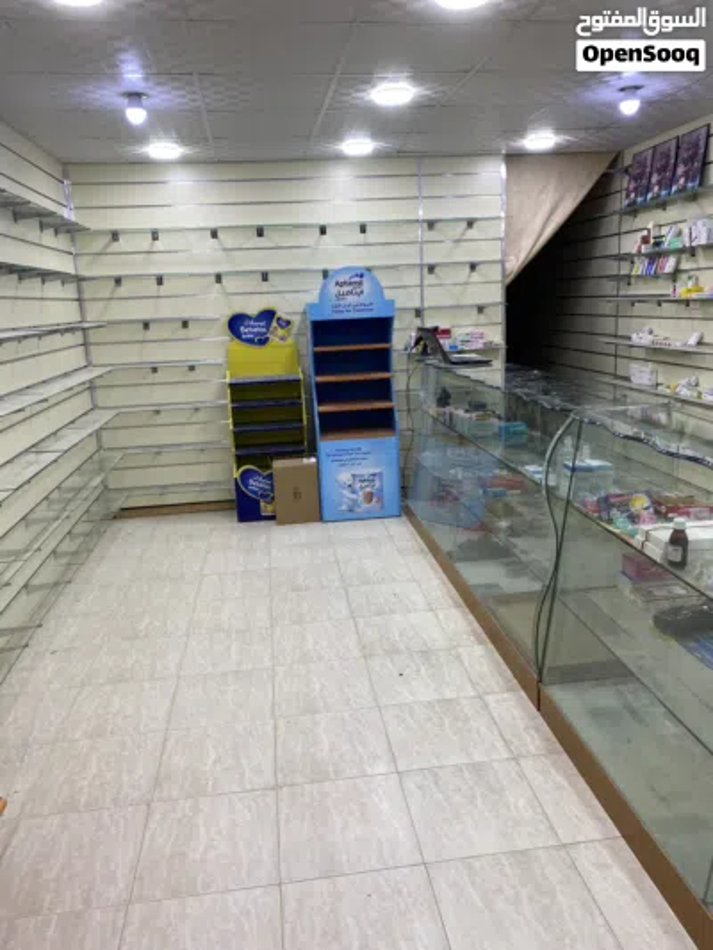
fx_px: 714
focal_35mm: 26
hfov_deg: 53.1
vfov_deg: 67.3
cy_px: 475
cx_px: 356
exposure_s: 1/100
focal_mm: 4.25
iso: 50
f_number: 1.8
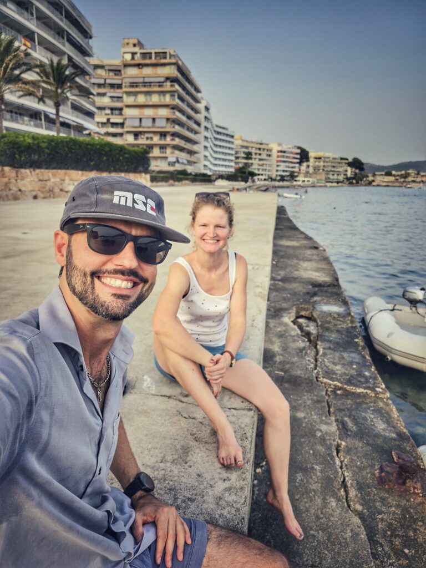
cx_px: 213
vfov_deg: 73.9
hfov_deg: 58.9
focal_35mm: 23
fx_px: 377
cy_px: 284
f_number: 1.7
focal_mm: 6.3
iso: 12
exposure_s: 1/180
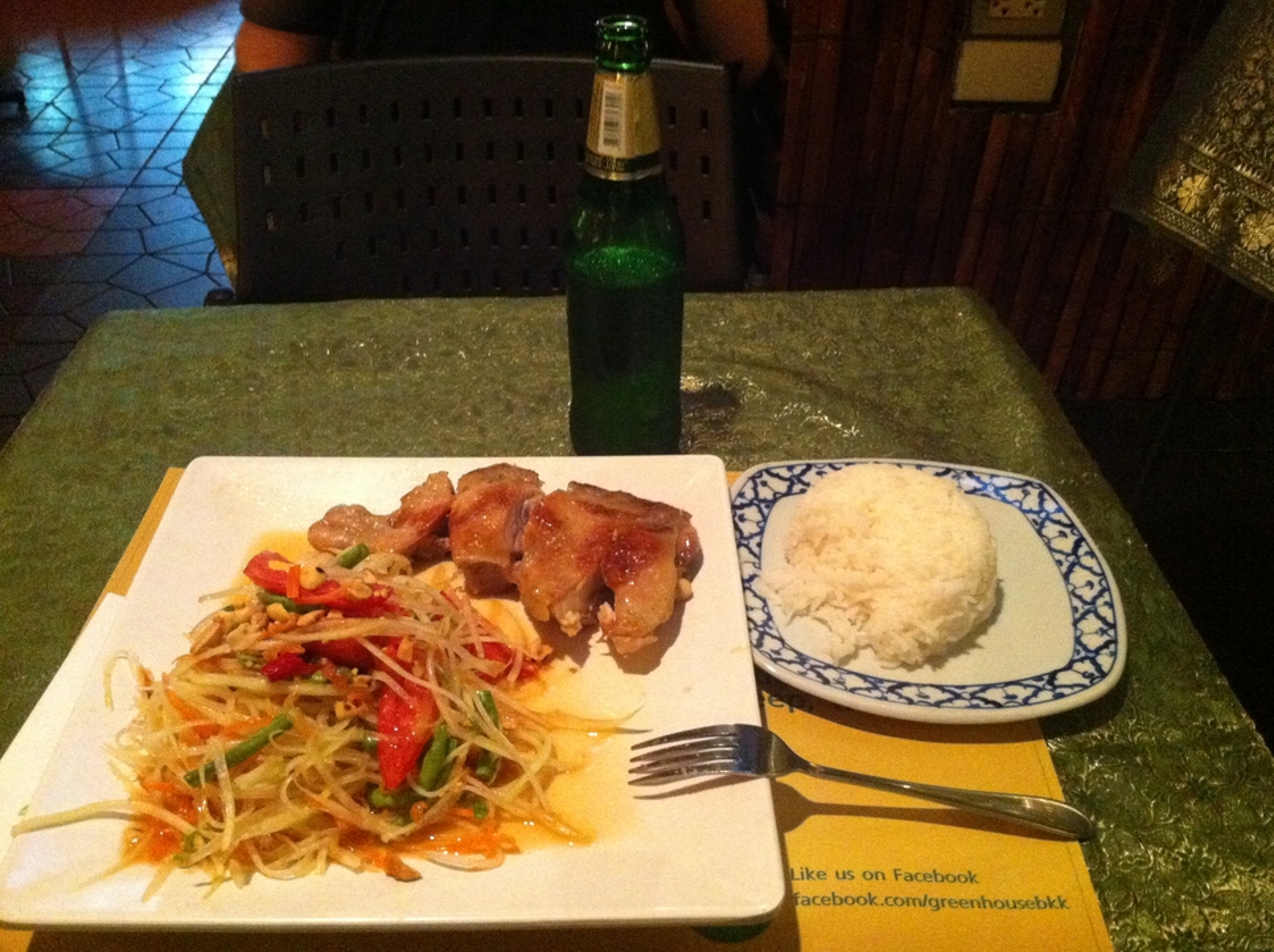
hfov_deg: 52.7
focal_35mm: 35
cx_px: 637
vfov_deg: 40.6
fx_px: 1286
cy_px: 476
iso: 1000
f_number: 2.8
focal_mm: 3.85
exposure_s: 1/15
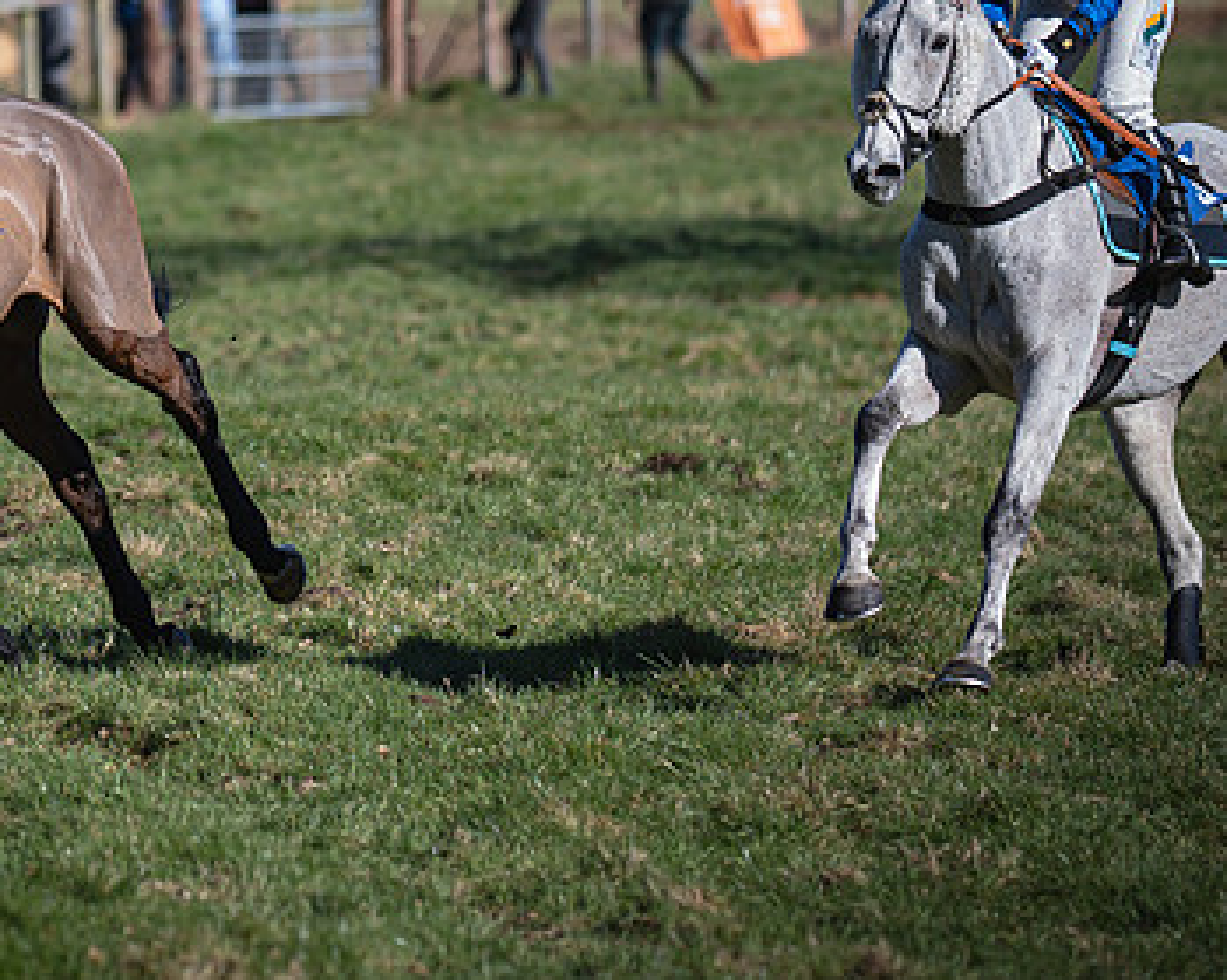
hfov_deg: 4.4
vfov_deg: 3.5
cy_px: 190
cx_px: -130
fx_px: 16083
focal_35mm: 443
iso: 50
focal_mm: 135
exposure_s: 1/2500
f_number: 1.8
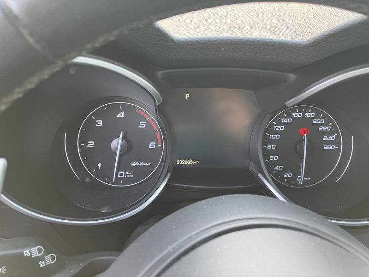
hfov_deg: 63.4
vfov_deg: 49.7
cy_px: 138
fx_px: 298
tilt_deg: -28.9
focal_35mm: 28
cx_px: 184
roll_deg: -2.7
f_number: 1.8
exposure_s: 1/40
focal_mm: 3.99
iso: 250
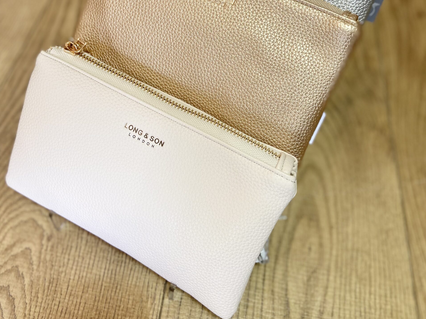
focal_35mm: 35
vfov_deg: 38.9
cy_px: 57
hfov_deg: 52.6
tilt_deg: -49.6
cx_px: 214
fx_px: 431
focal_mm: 4.25
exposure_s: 1/50
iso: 80
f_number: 1.8
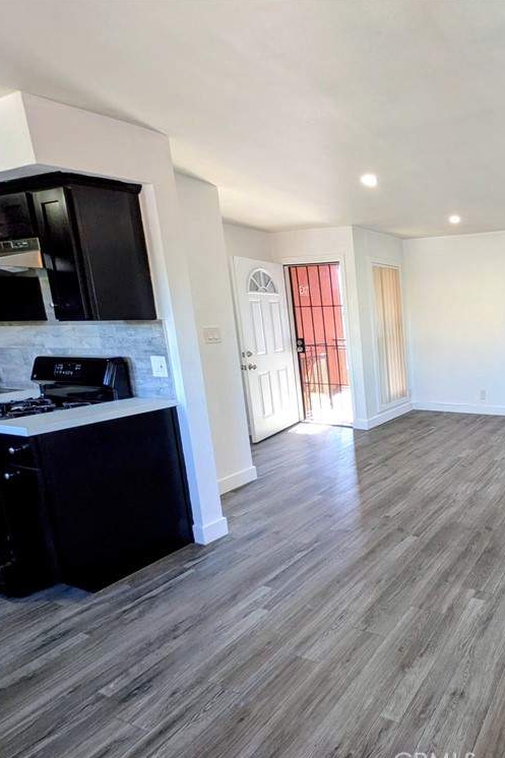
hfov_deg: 51.2
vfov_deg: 84.0
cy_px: 386
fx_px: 421
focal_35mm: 20
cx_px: 493
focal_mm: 1.85
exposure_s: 1/40
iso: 94
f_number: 2.2
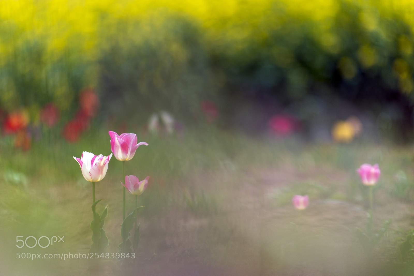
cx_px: 207
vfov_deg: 6.9
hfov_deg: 10.3
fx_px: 2300
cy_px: 138
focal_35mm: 200
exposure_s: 1/3200
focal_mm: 200
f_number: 2.8
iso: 200
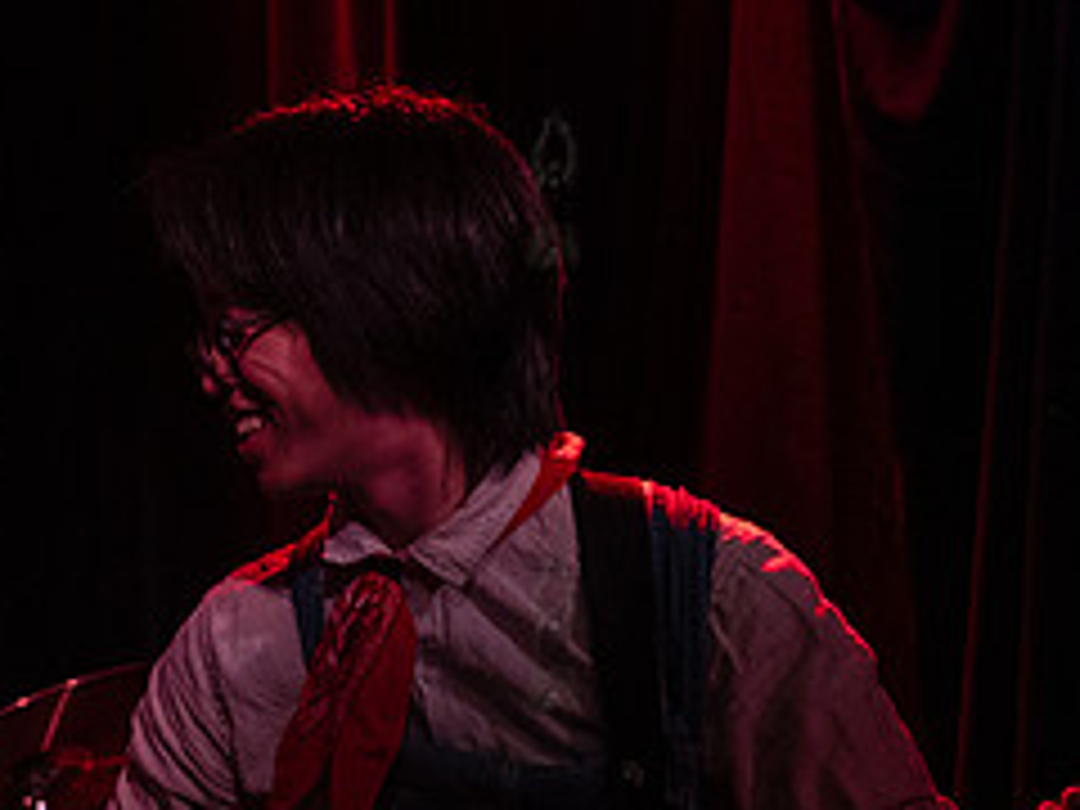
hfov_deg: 22.5
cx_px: 423
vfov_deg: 16.8
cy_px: 697
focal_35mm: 87
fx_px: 2714
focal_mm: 34
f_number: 3.2
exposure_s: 1/400
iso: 8000
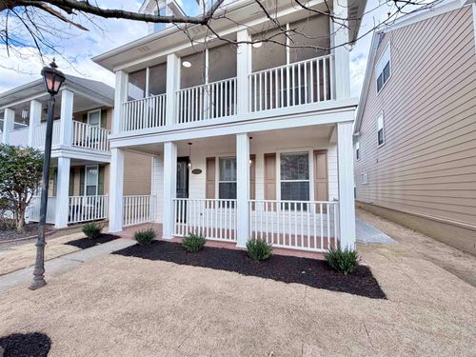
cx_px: 238
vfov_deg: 85.7
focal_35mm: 14
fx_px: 193
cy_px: 178
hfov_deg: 102.1
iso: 50
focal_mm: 2.22
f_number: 2.2
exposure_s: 1/502
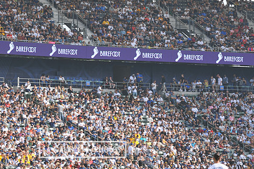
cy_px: 56
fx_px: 1495
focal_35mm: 212
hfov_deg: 9.7
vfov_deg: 6.5
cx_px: 82
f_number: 9
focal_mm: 150
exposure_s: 1/320
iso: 250
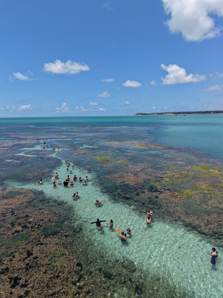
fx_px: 198
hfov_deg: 58.9
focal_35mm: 23
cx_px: 112
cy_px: 149
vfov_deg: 73.9
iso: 140
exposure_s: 1/5000
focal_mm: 8.67
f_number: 1.8
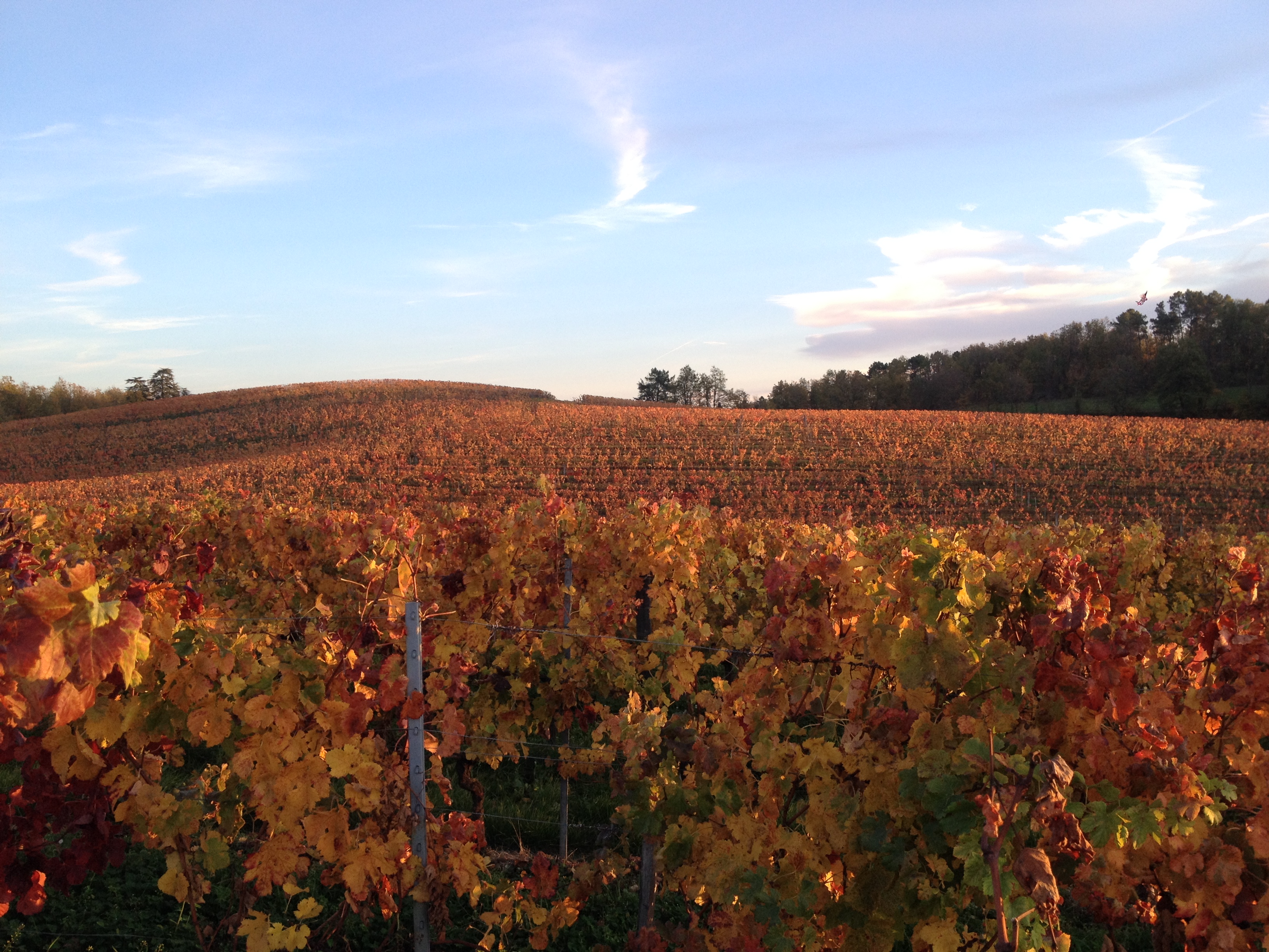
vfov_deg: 40.7
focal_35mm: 35
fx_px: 1283
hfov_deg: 52.6
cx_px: 634
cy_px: 476
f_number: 2.4
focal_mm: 4.28
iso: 50
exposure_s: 1/142
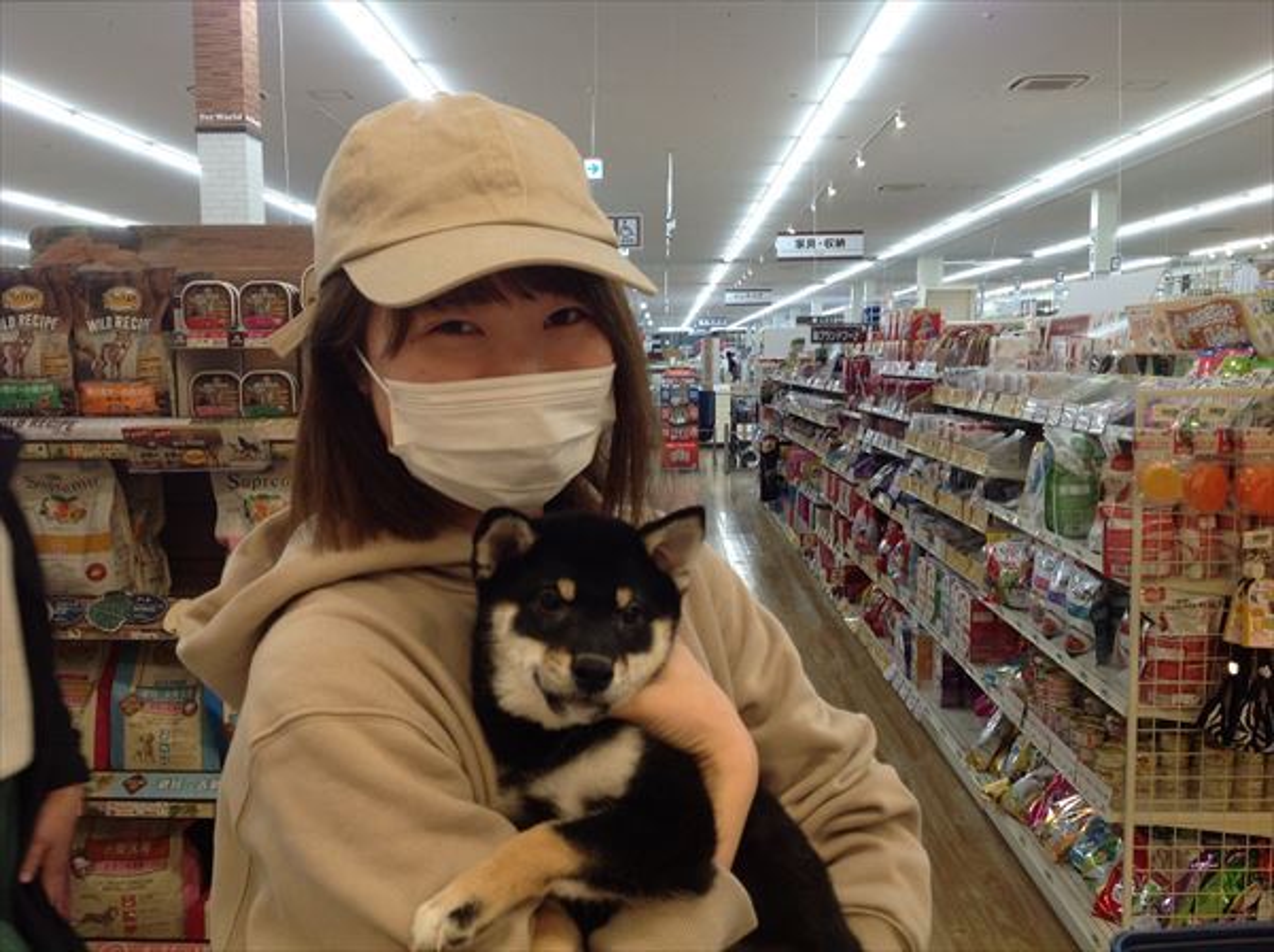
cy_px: 476
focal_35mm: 35
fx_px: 1286
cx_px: 637
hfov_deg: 52.7
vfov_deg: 40.6
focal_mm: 4.28
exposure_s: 1/60
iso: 80
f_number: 2.4
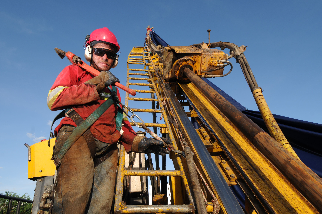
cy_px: 107
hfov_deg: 77.4
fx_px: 201
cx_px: 161
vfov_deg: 56.0
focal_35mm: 22
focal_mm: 15
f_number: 8
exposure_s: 1/160
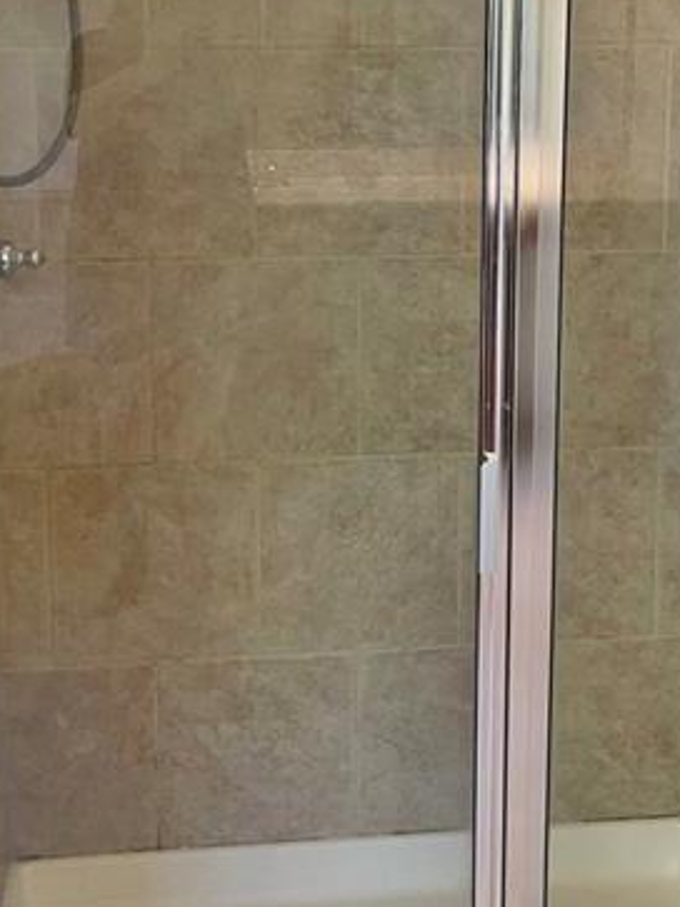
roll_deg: -0.3
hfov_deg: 26.5
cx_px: 378
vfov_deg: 34.1
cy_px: 210
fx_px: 1441
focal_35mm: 55
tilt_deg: -9.1
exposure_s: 1/60
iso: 125
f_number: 1.6
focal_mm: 5.1
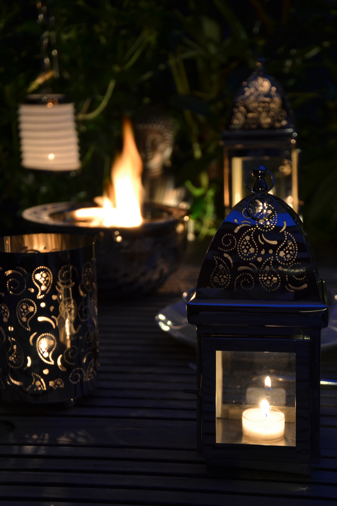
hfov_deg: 18.2
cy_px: 253
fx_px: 1053
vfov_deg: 27.0
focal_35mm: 75
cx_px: 168
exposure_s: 1
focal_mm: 50
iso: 100
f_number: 5.6
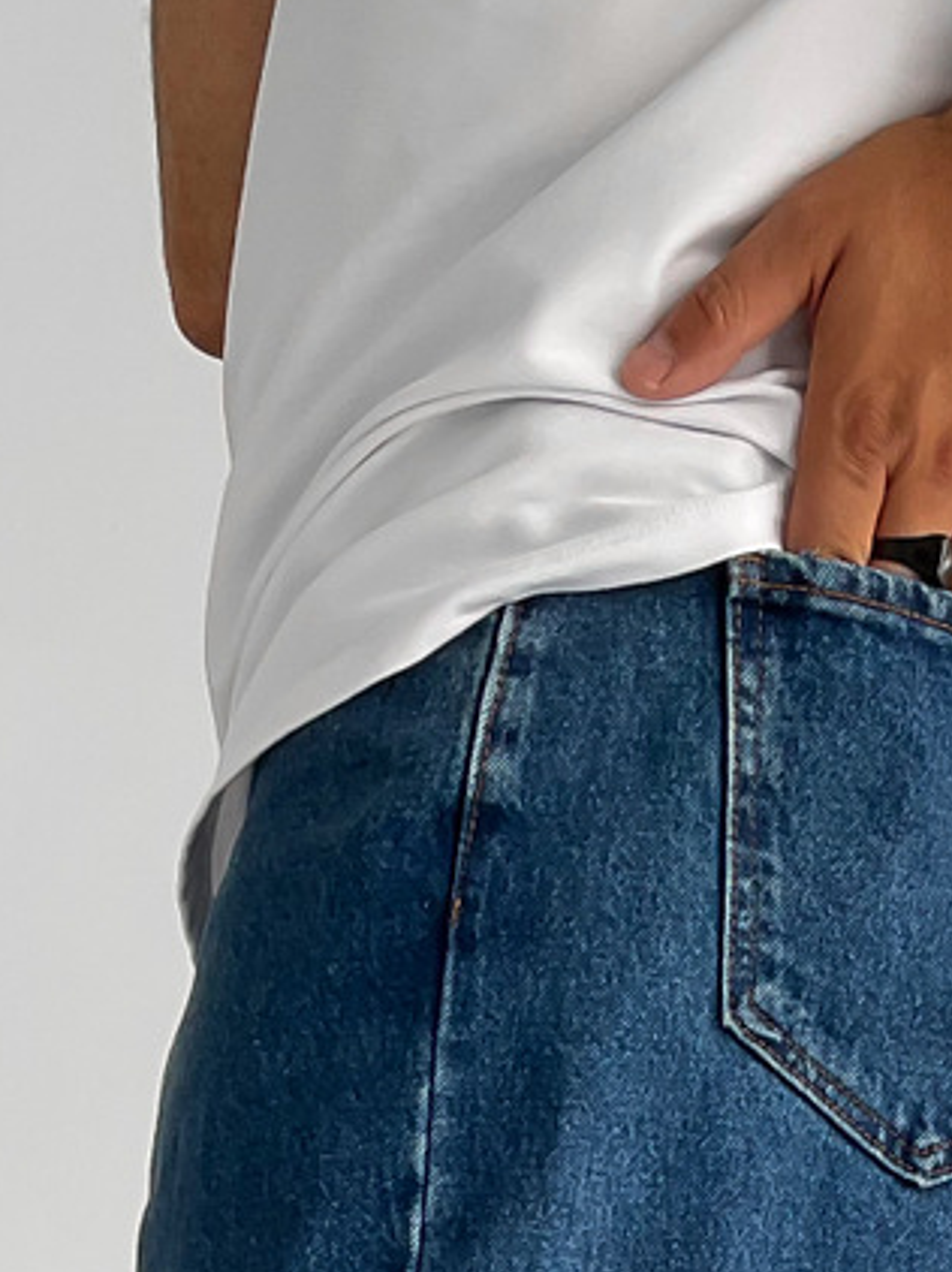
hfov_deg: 13.4
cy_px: 2062
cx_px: 678
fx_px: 4038
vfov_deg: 16.0
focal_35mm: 110
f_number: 1.8
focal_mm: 3
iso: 25
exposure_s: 1/120
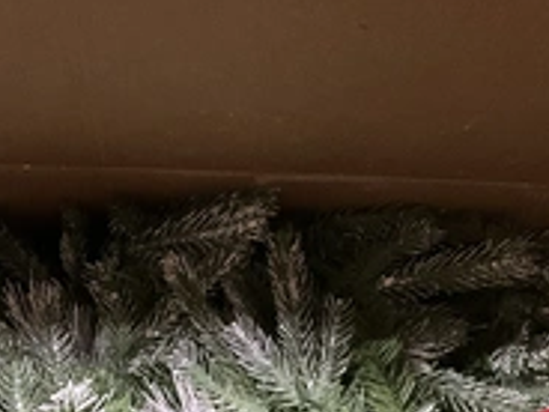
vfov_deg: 22.6
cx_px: 176
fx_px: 999
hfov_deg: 30.5
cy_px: 391
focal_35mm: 63
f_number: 1.8
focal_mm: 3
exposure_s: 1/24
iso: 500
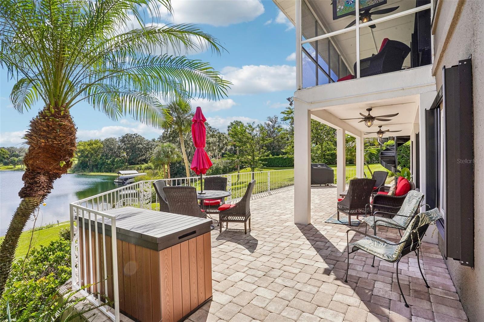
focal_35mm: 17
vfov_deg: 70.4
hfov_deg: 93.3
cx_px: 242
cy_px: 161
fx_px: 228
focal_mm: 17
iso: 160
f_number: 20
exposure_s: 1/60
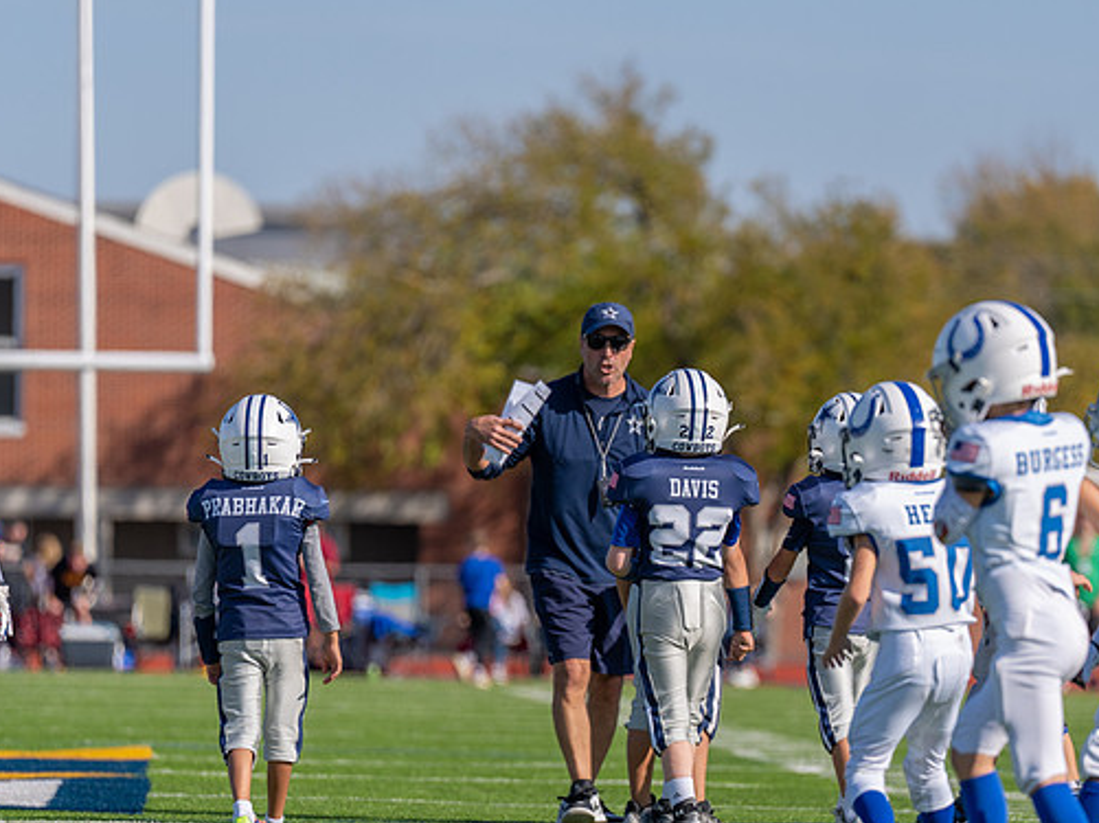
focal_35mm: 322
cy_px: 579
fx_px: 10216
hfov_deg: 6.2
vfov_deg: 4.6
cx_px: 649
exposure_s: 1/3200
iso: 160
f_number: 3.2
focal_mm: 200
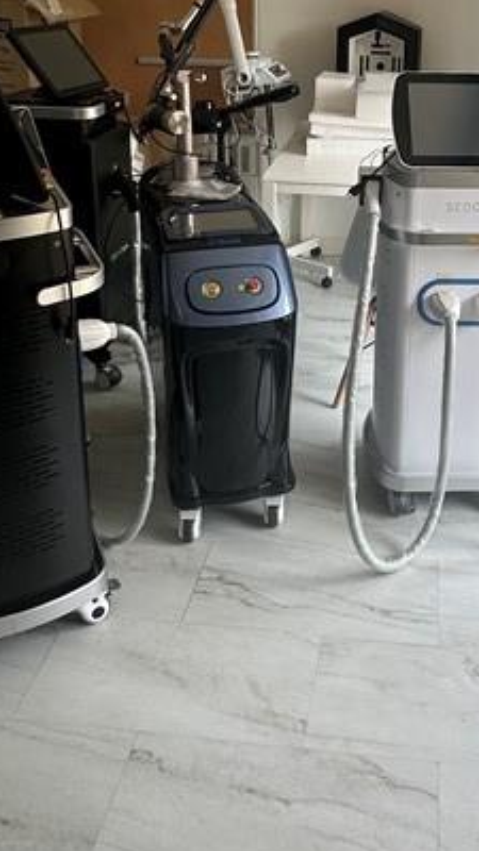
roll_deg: -2.0
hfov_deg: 29.9
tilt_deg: -15.9
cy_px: 200
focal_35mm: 39
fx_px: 881
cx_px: 360
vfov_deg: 49.3
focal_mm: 2.22
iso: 64
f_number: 2.2
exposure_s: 1/120
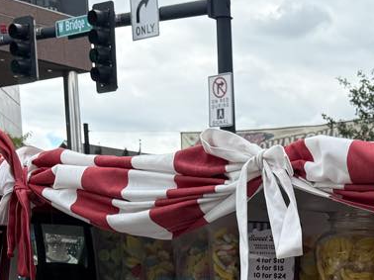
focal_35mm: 89
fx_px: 961
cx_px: 365
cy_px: 500
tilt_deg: -12.7
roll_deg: +0.9
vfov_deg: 14.6
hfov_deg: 21.3
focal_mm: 6.76
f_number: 1.78
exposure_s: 1/1812
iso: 80
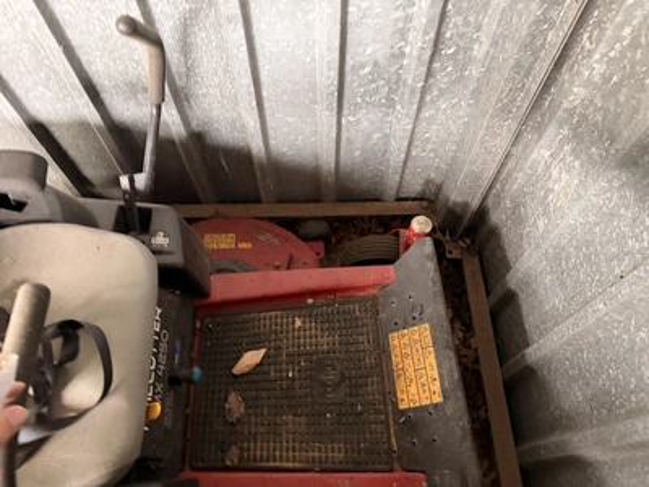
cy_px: 244
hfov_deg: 71.6
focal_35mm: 24
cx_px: 324
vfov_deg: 56.8
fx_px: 450
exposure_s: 1/36
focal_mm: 6.76
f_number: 1.78
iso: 1000
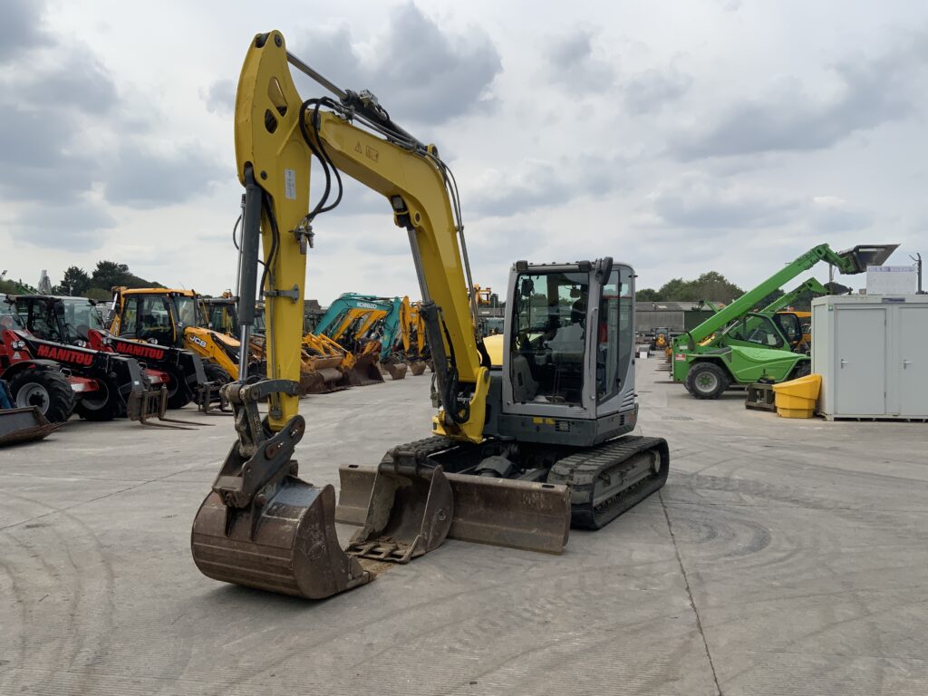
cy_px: 348
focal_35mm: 29
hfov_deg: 61.7
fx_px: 777
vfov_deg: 48.2
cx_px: 464
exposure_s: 1/2227
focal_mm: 3
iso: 16
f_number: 1.8
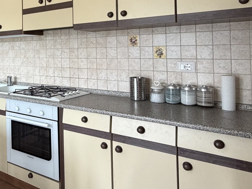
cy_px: 46
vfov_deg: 37.6
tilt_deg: +1.3
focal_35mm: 37
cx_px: 22
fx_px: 269
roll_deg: +1.8
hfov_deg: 45.1
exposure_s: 1/121
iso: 250
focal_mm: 2.22
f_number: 2.2
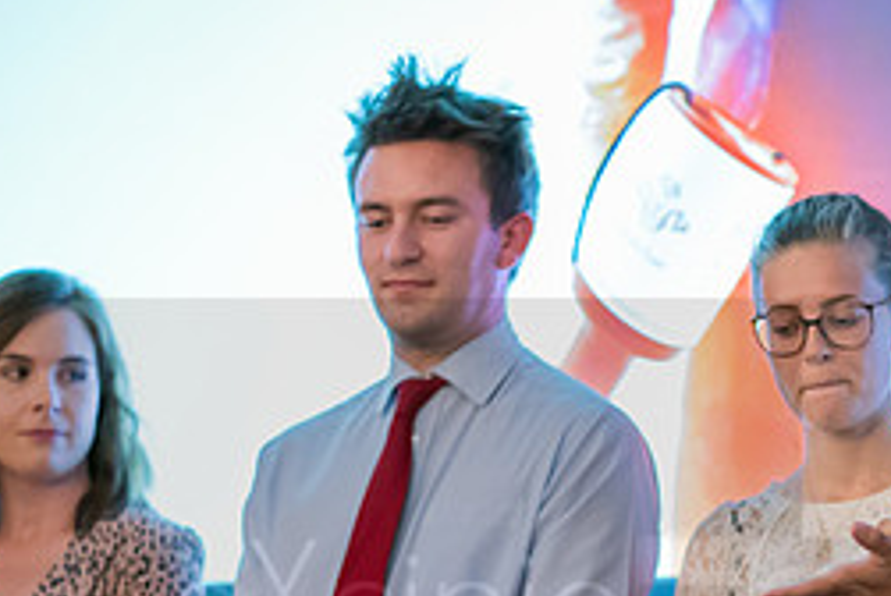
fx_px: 5080
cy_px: 671
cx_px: 795
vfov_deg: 6.7
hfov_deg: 10.0
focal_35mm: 205
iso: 5000
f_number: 1.8
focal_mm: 85
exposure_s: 1/200
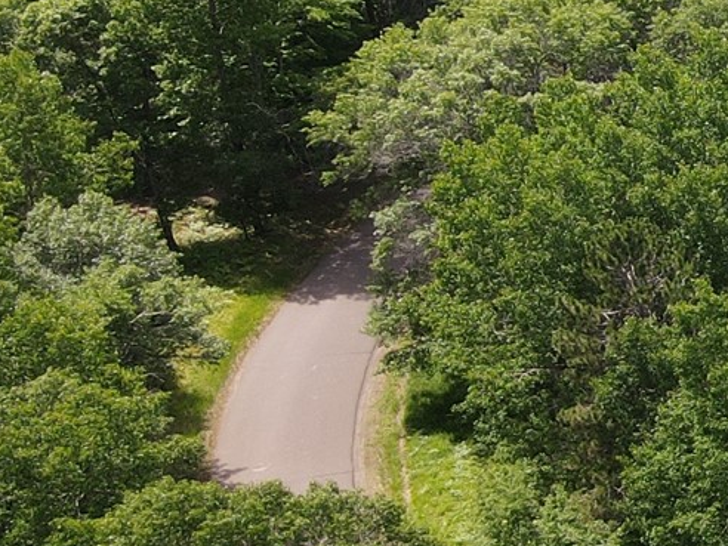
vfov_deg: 14.7
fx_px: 2103
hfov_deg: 15.6
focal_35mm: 100
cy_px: 115
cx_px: 1462
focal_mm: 4.5
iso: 100
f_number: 2.8
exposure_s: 1/320
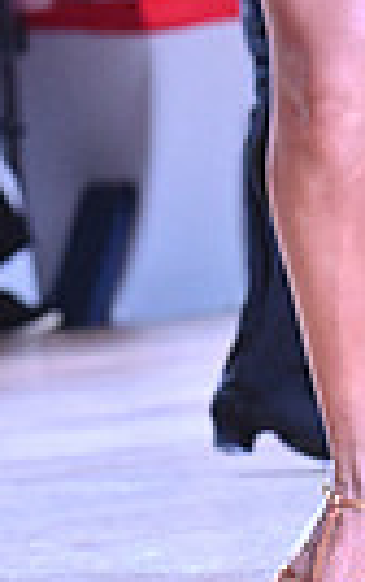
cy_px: -330
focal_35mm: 597
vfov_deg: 3.5
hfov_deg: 2.2
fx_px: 9481
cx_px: 350
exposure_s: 1/400
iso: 4000
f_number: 5.6
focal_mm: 135
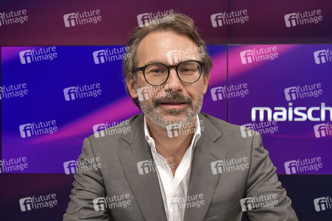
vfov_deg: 47.9
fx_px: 249
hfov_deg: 67.4
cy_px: 110
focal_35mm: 27
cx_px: 166
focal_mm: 27
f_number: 5.6
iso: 2500
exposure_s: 1/200
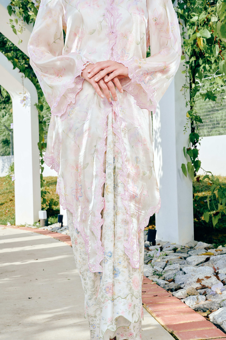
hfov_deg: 29.9
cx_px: 113
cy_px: 170
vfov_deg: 43.6
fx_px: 424
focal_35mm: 45
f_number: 10
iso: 125
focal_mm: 45
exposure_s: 1/125
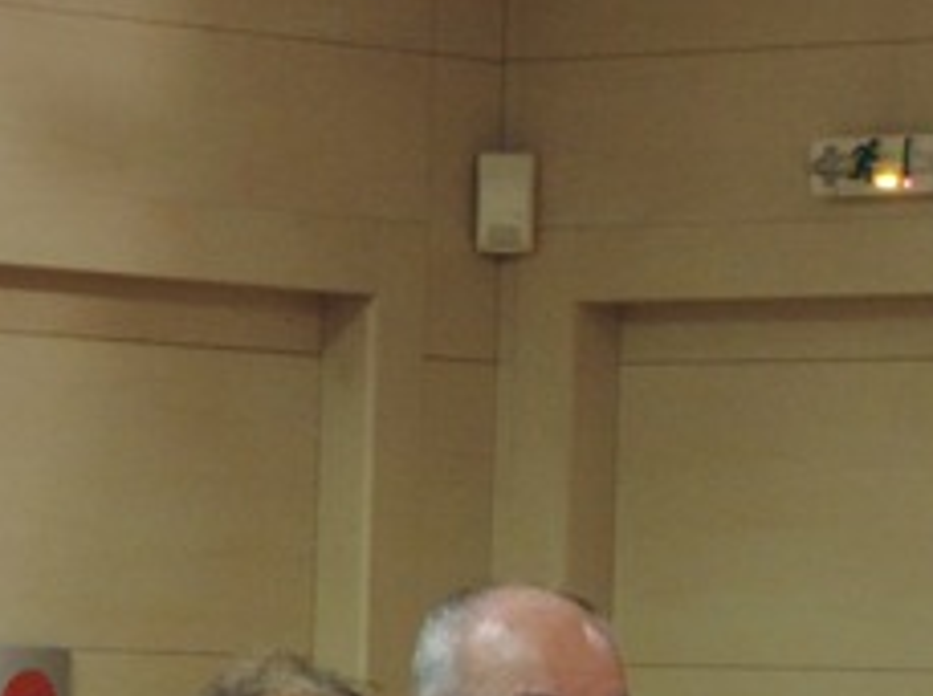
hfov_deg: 6.7
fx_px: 7912
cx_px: -269
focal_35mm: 294
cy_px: 773
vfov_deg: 5.0
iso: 800
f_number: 4.2
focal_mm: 18.7
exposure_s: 1/15
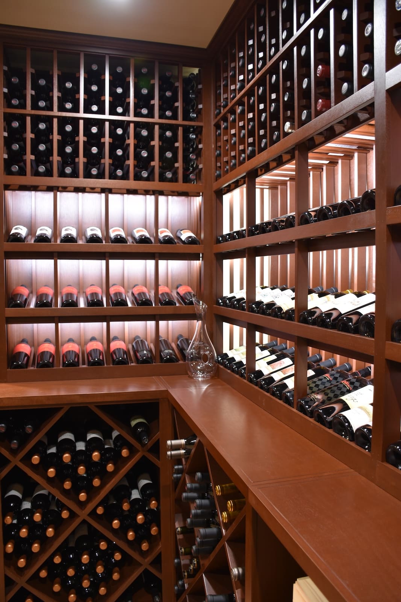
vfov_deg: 67.4
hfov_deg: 47.9
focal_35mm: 27
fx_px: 451
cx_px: 200
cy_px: 301
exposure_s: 1/3
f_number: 3.5
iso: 200
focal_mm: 18
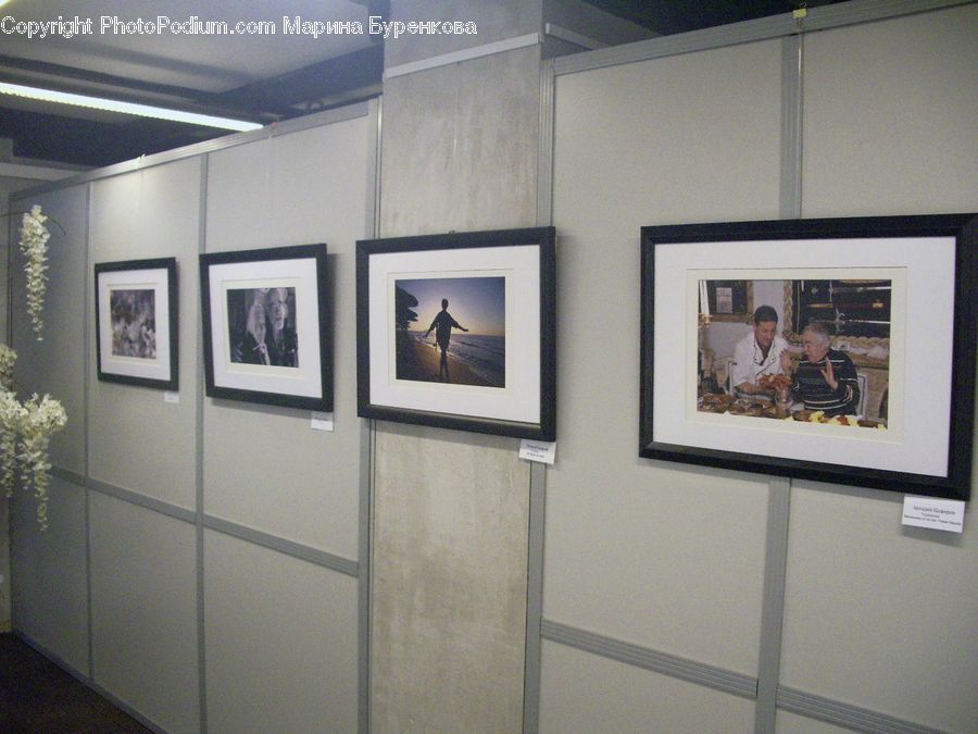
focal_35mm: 35
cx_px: 489
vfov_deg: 40.7
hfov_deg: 52.6
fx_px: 989
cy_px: 367
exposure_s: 1/50
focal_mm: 5.8
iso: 320
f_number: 2.6
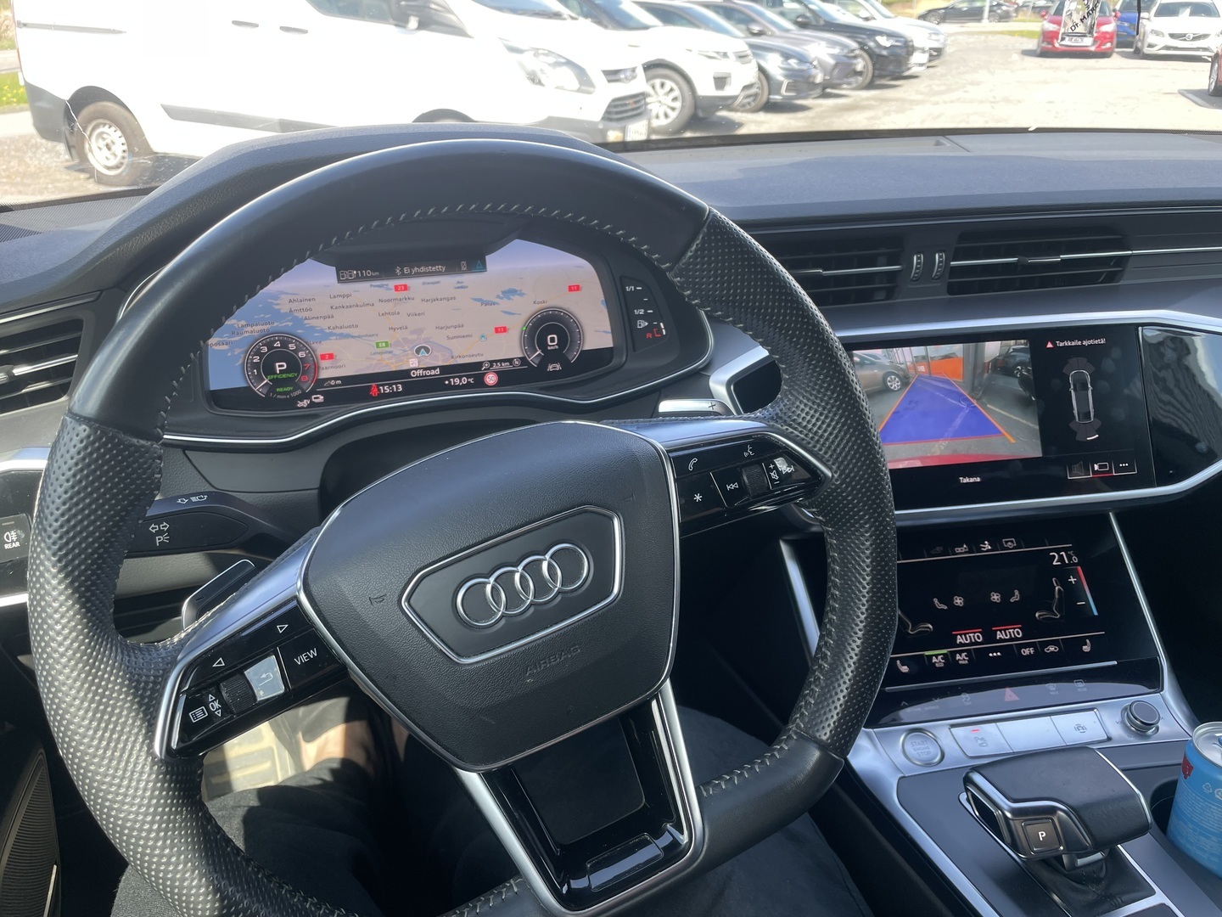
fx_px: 918
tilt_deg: -25.5
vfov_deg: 53.1
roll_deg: +0.3
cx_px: 611
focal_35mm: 26
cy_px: 458
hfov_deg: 67.3
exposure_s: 1/173
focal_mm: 4.2
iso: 32
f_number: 1.6
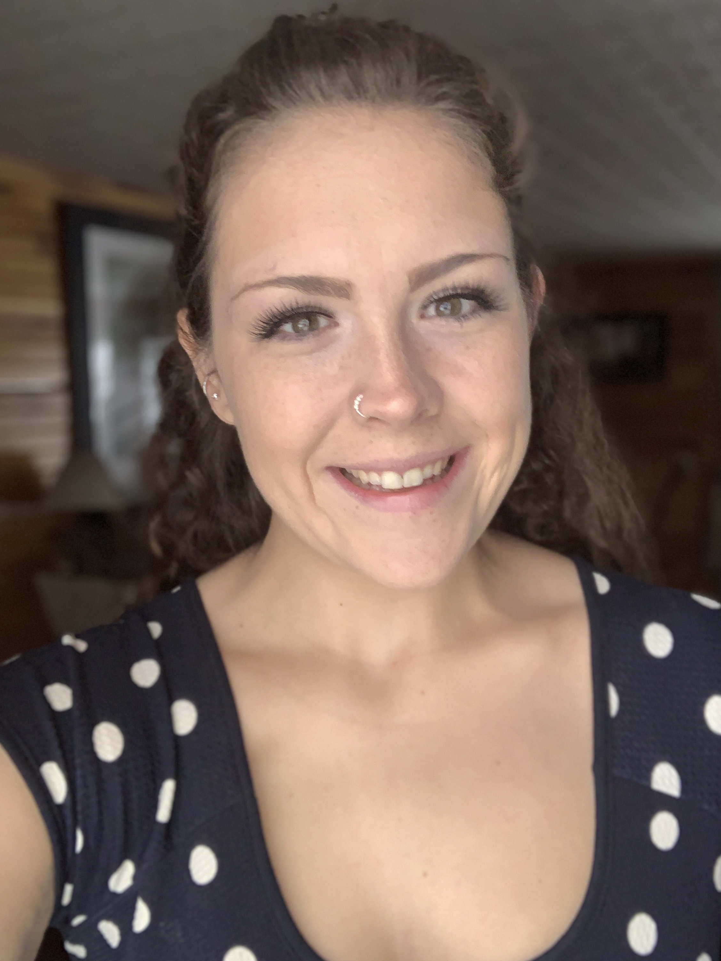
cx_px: 371
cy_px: 485
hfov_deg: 42.9
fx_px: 916
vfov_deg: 55.3
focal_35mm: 33
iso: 125
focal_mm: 2.87
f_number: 2.2
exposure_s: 1/60
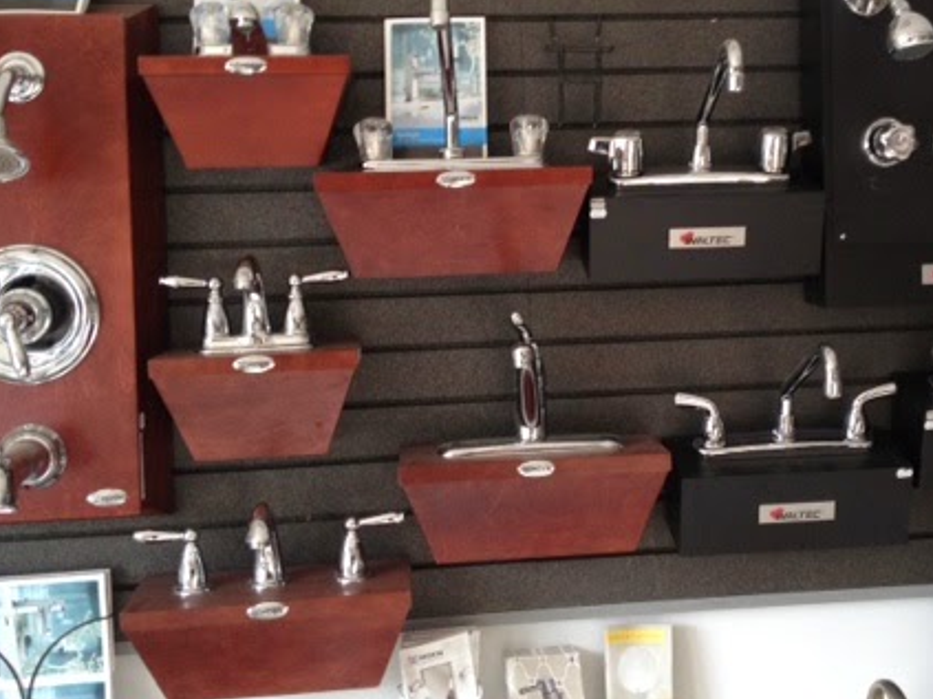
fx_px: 1428
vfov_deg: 27.4
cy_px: 243
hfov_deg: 35.9
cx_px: 591
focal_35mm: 53
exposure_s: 1/20
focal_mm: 4.28
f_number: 2.4
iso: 125
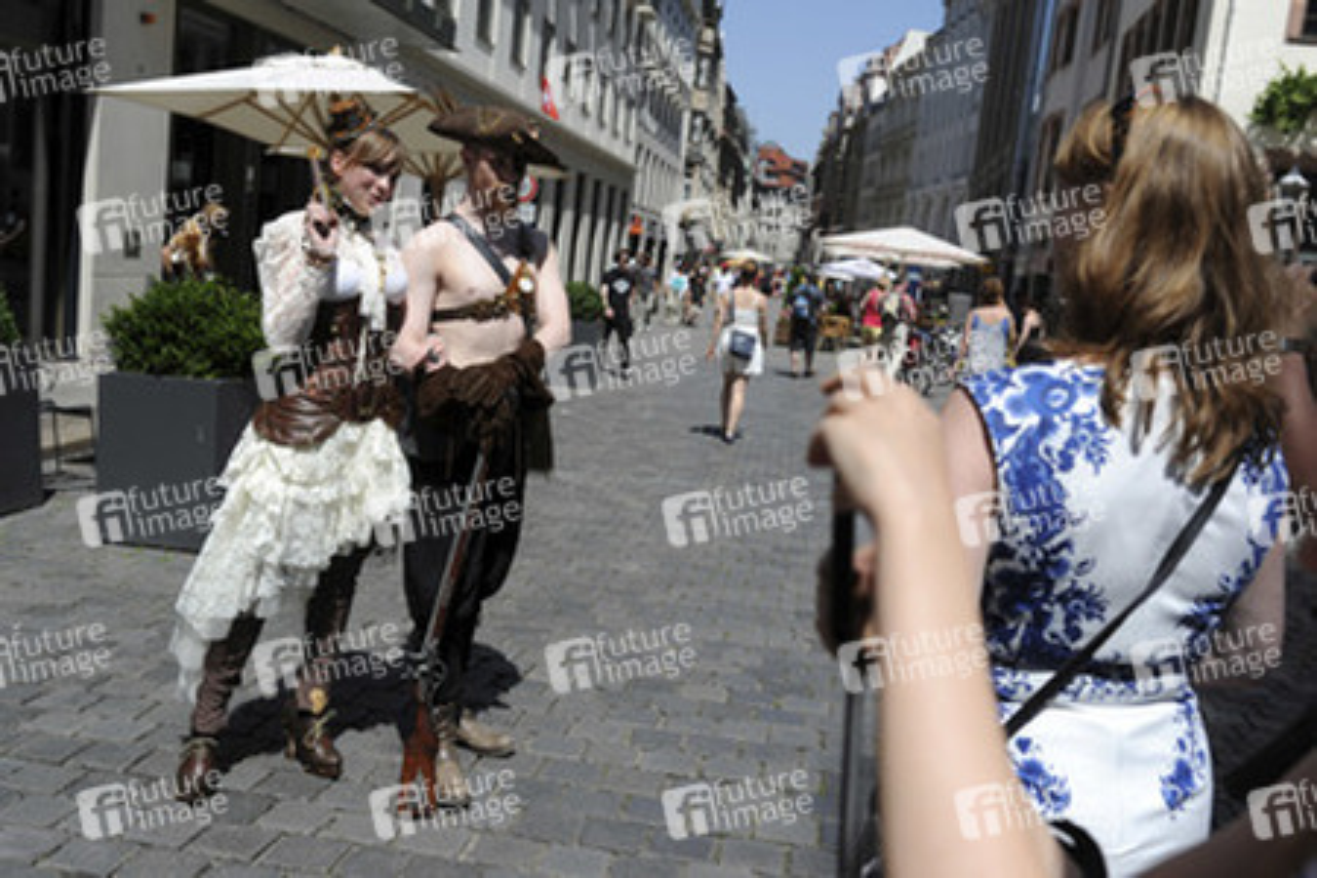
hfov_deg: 54.4
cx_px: 658
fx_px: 1280
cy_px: 439
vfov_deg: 37.9
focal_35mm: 35
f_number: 5.6
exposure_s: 1/1600
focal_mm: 35
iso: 200
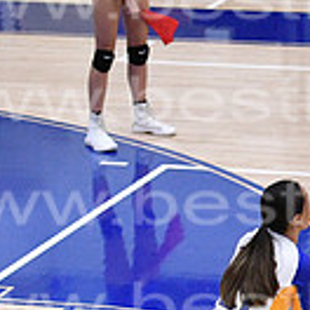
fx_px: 3982
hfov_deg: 4.4
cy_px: 260
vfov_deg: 4.5
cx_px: 444
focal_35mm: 393
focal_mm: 70
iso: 6400
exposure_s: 1/1000
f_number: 3.2
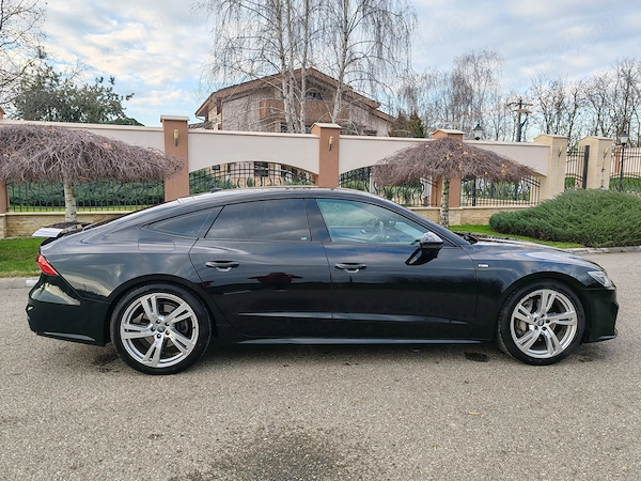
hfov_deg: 65.3
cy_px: 240
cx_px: 320
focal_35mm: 27
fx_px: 500
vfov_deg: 51.4
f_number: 1.9
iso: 50
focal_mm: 6.12
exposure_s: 1/130
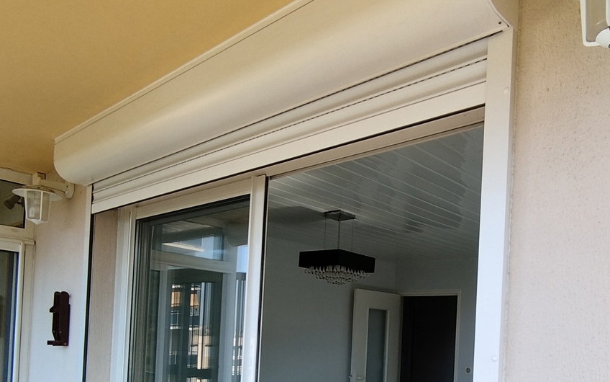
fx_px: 532
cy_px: 311
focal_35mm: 32
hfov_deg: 59.5
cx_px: 334
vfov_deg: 37.8
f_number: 2.2
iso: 50
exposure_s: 1/218
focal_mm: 1.65
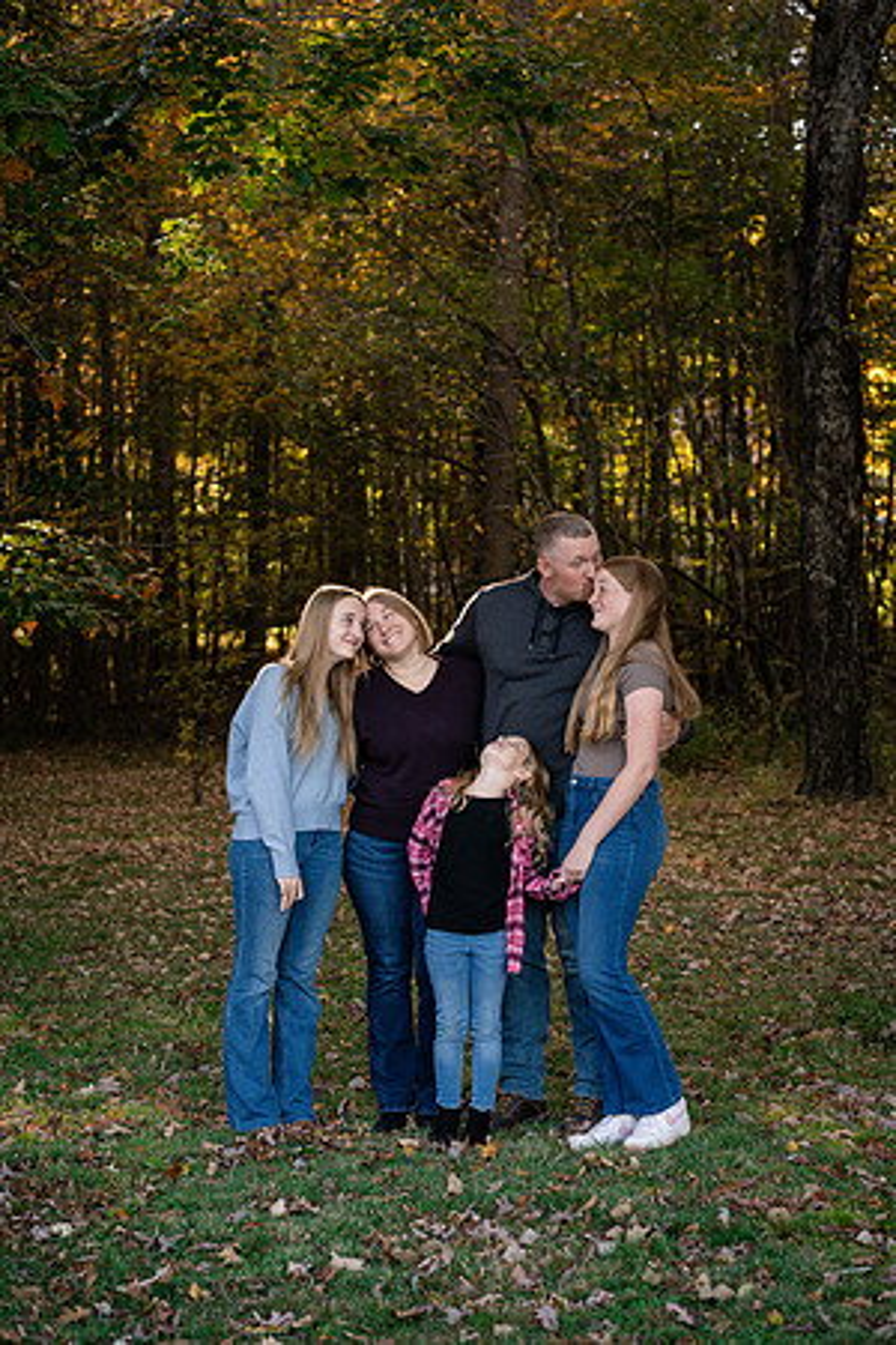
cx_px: 448
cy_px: 672
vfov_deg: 23.9
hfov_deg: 16.1
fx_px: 3173
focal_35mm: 85
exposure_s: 1/200
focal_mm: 85
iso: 320
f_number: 4.5
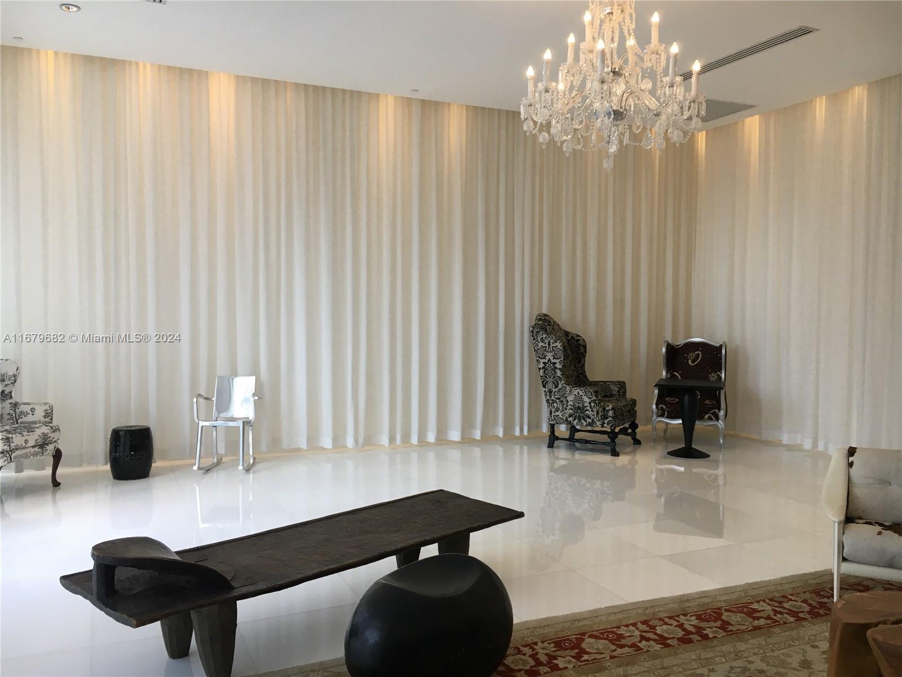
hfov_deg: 61.7
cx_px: 451
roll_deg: -0.7
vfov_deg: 48.2
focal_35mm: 29
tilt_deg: -1.2
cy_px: 338
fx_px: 756
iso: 32
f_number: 2.2
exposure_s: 1/40
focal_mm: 4.15
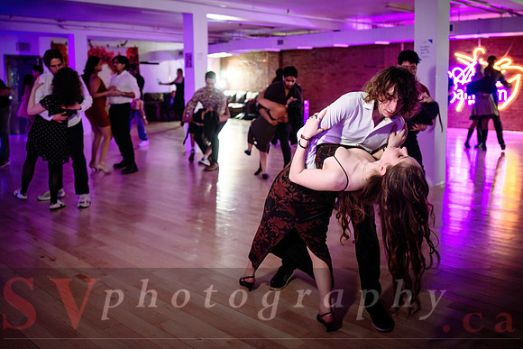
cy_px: 134
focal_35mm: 35
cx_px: 275
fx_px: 507
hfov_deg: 54.6
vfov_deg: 37.8
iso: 2000
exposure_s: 1/160
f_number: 2
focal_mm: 28
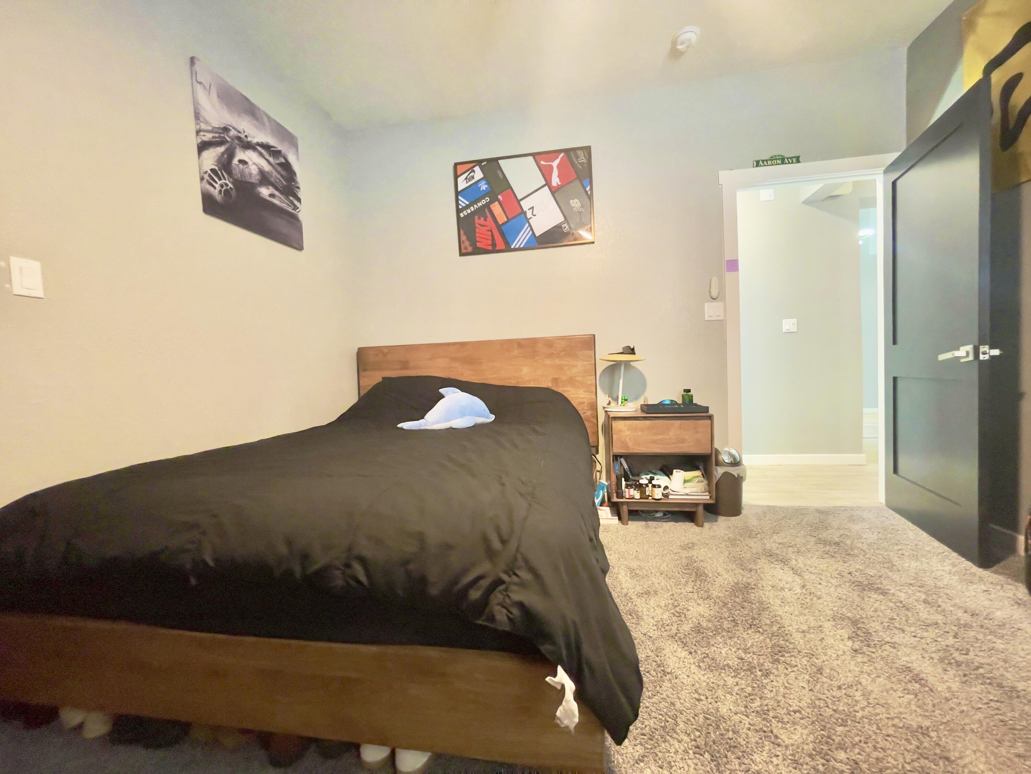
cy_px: 387
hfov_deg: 106.2
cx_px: 516
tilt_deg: -2.0
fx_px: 387
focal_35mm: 13
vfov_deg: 89.9
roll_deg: +1.8
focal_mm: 1.54
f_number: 2.4
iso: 1000
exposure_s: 1/40
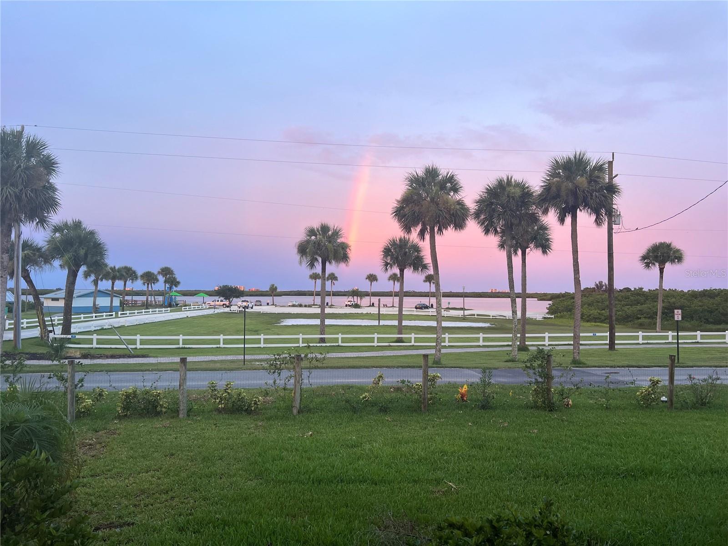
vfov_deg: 53.1
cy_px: 273
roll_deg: -0.7
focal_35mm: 26
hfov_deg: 67.3
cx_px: 364
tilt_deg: +0.3
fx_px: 547
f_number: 1.5
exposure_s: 1/60
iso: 80
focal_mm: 5.7
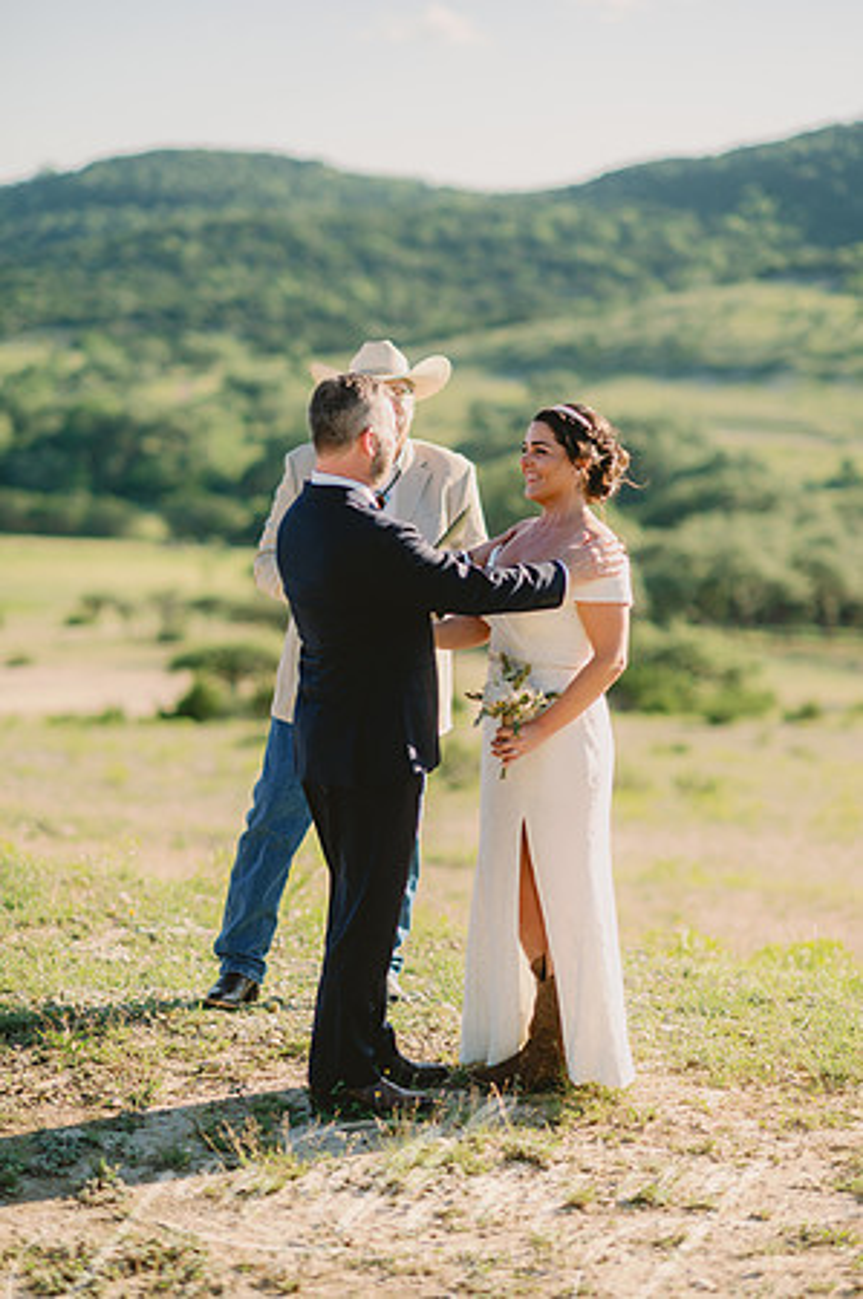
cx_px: 432
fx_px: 3063
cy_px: 650
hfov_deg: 16.0
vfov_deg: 23.9
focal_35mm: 85
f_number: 2
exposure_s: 1/3200
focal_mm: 85
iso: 50
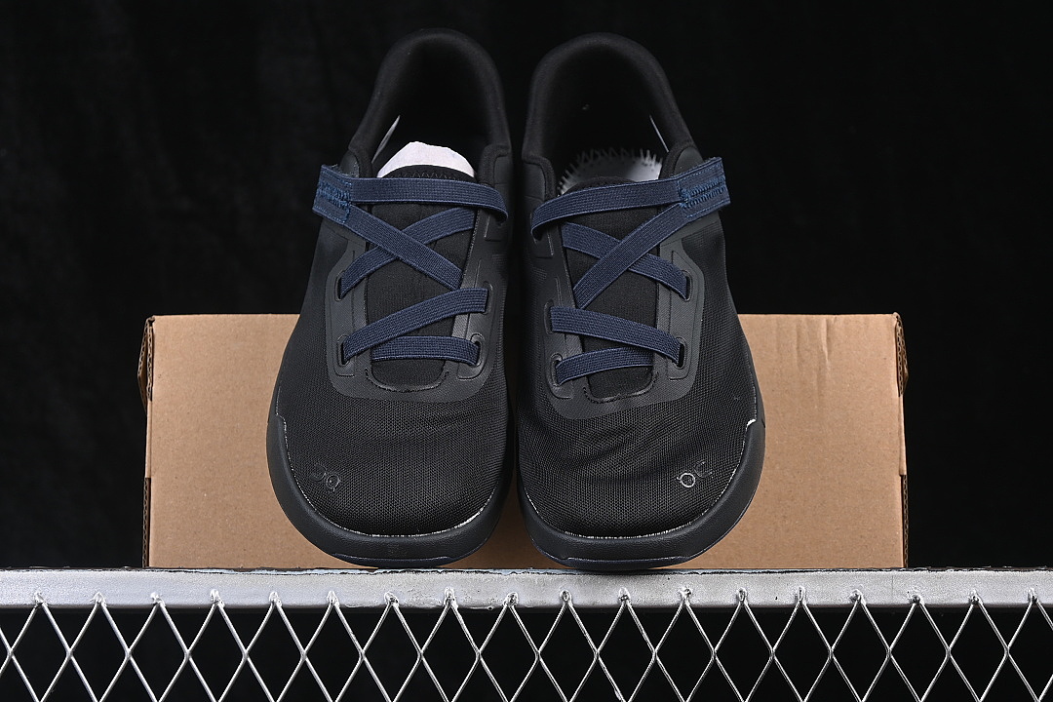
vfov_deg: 18.2
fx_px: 2194
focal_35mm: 75
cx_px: 526
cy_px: 351
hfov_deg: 27.0
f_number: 6.3
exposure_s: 1/60
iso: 160
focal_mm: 50
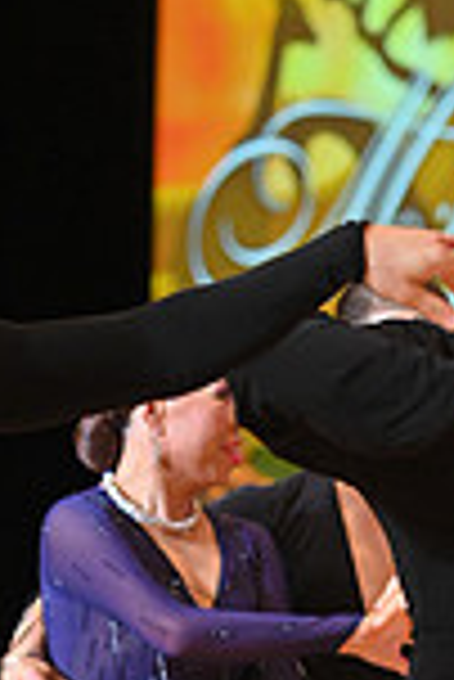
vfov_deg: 4.4
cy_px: 1063
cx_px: 784
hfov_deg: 2.9
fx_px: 8832
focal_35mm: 468
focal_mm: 122
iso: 2000
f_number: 5
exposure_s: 1/250
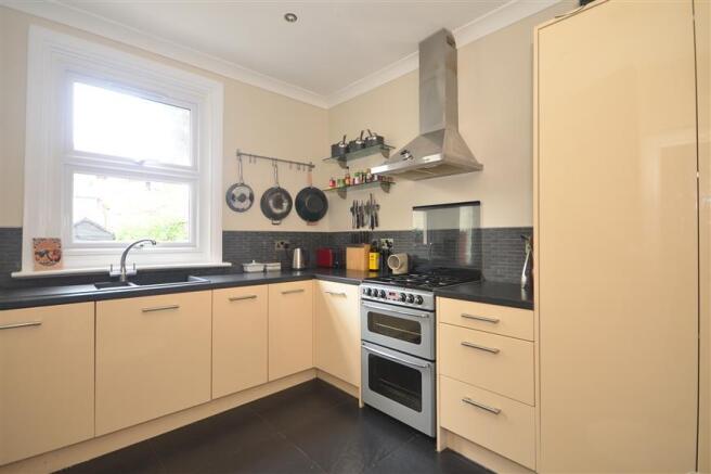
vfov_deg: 69.6
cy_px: 237
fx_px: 341
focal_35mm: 17
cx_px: 356
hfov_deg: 92.5
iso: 400
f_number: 5.6
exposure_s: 1/5
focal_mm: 11.5
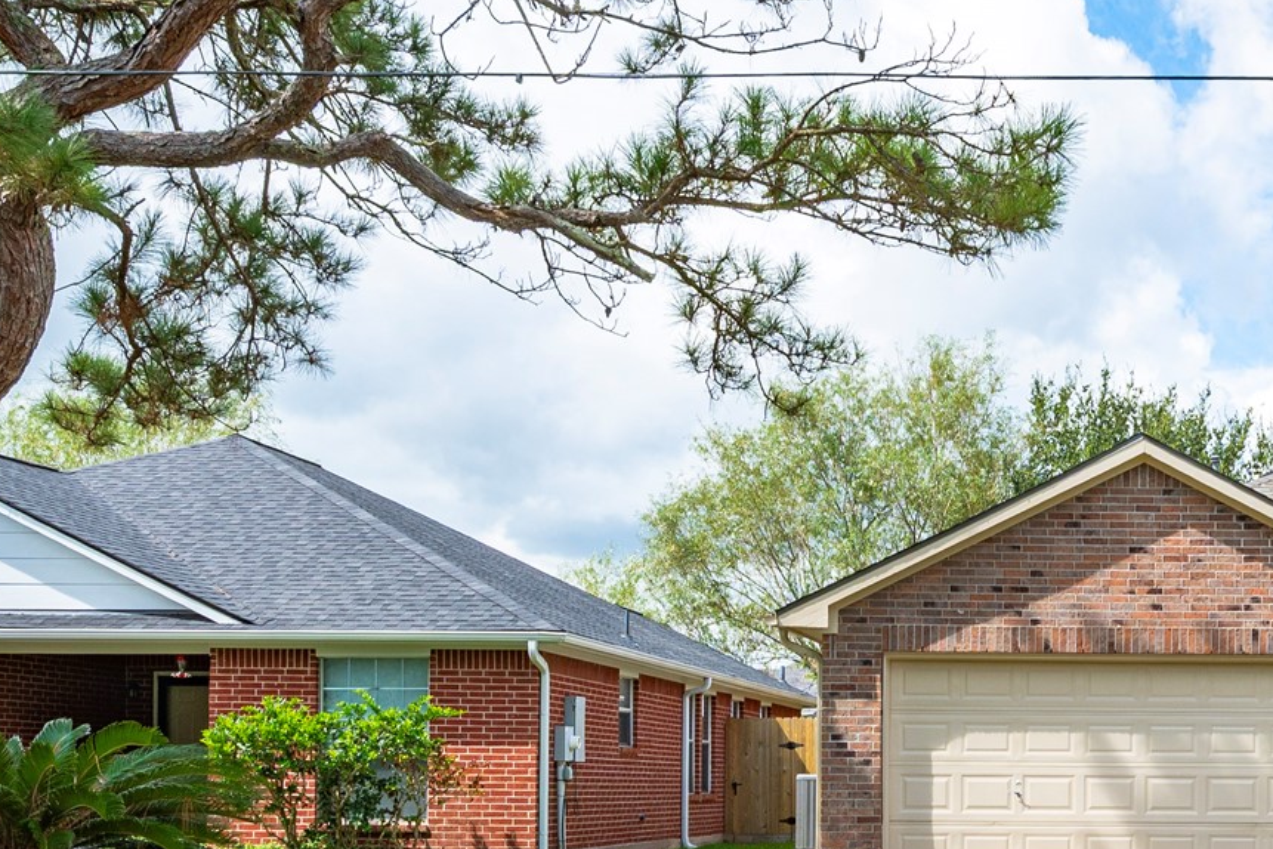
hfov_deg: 35.0
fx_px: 1874
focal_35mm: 53
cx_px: 1183
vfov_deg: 24.7
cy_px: 777
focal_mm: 21
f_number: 13
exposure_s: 1/125
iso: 125
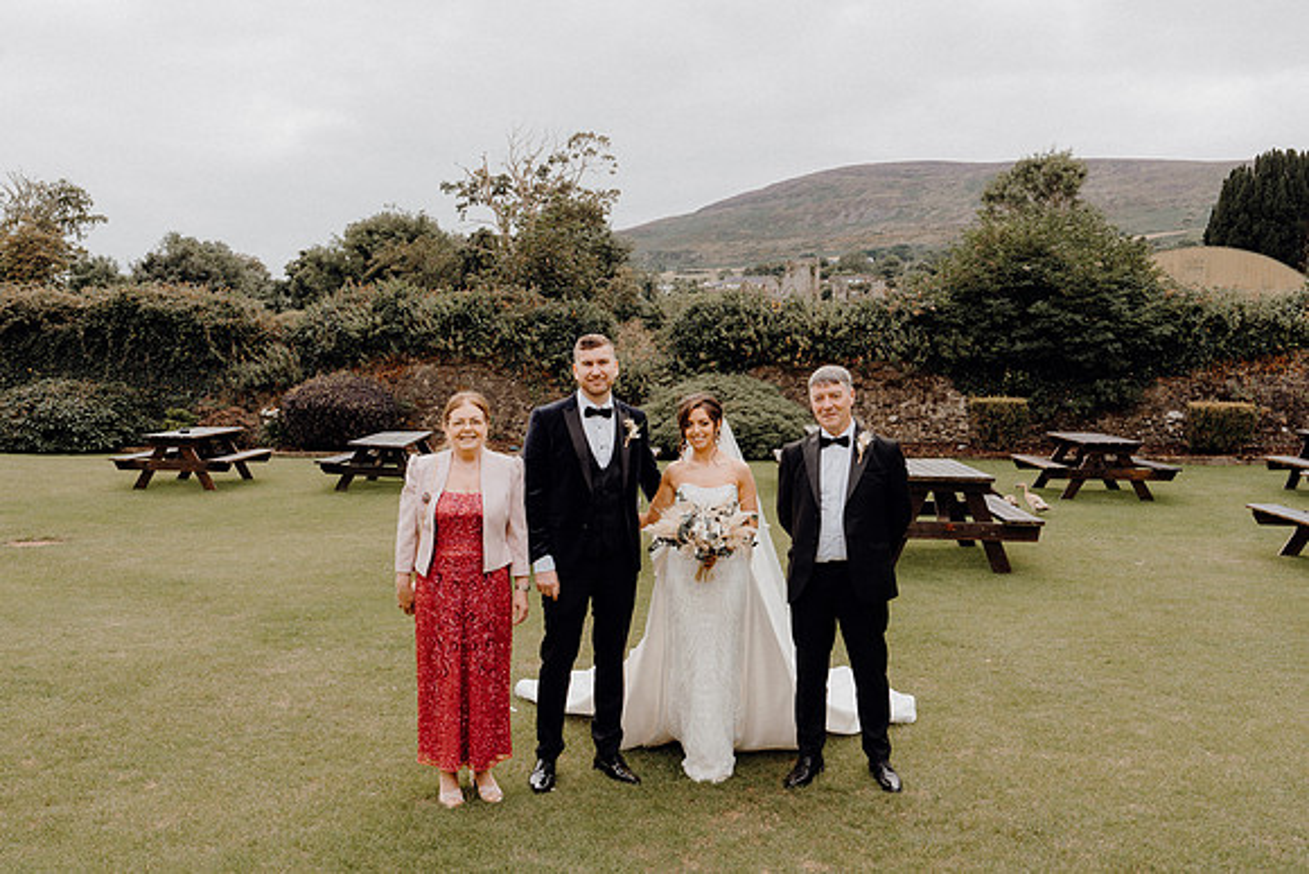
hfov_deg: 57.2
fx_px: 1200
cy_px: 437
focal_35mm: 33
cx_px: 654
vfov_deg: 40.0
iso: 125
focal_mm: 33
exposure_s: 1/160
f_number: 6.3
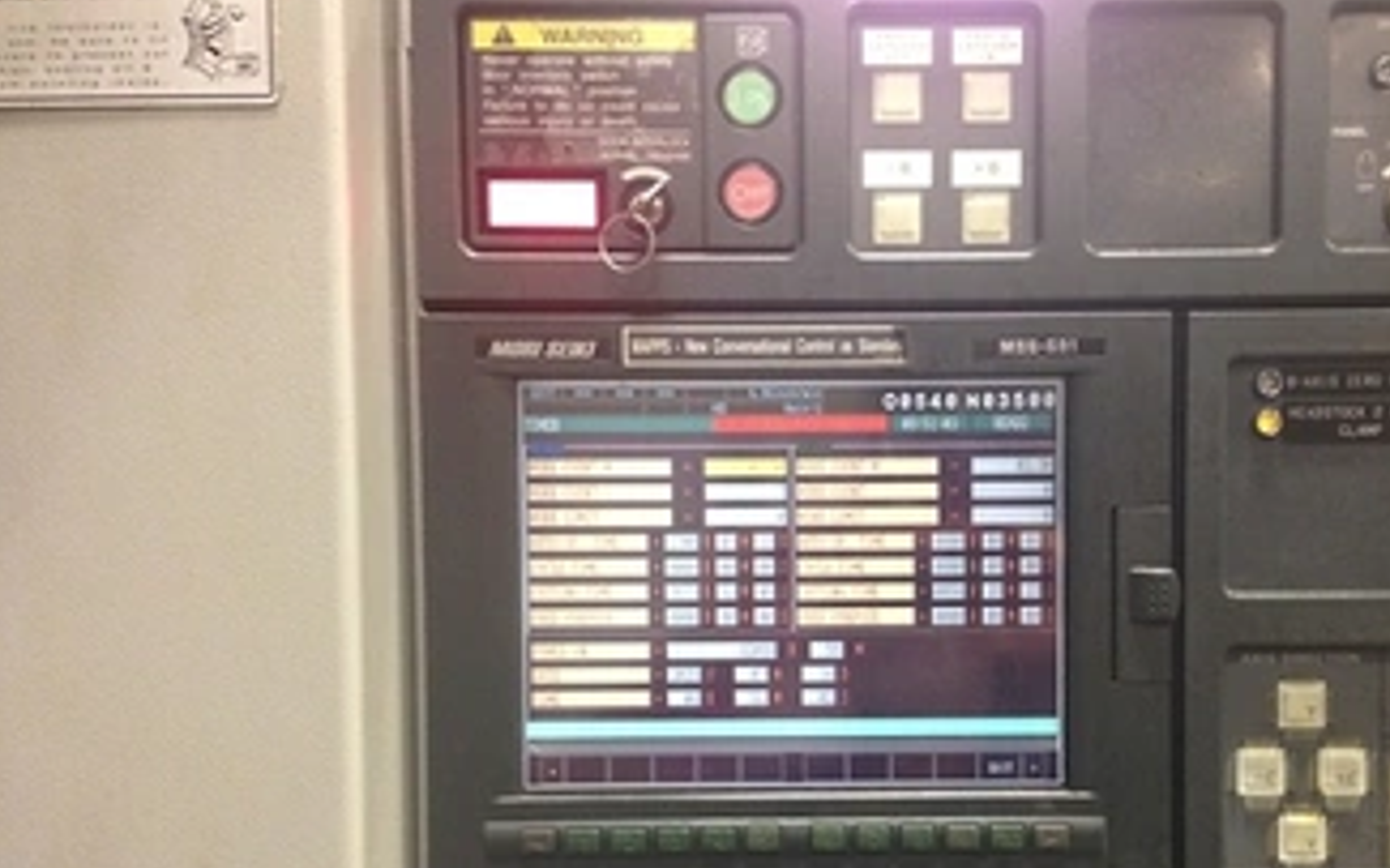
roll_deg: +1.8
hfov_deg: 45.9
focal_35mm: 43
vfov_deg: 29.6
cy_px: 607
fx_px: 1629
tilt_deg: -0.5
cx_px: 851
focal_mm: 4.12
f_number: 2.4
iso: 160
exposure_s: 1/20
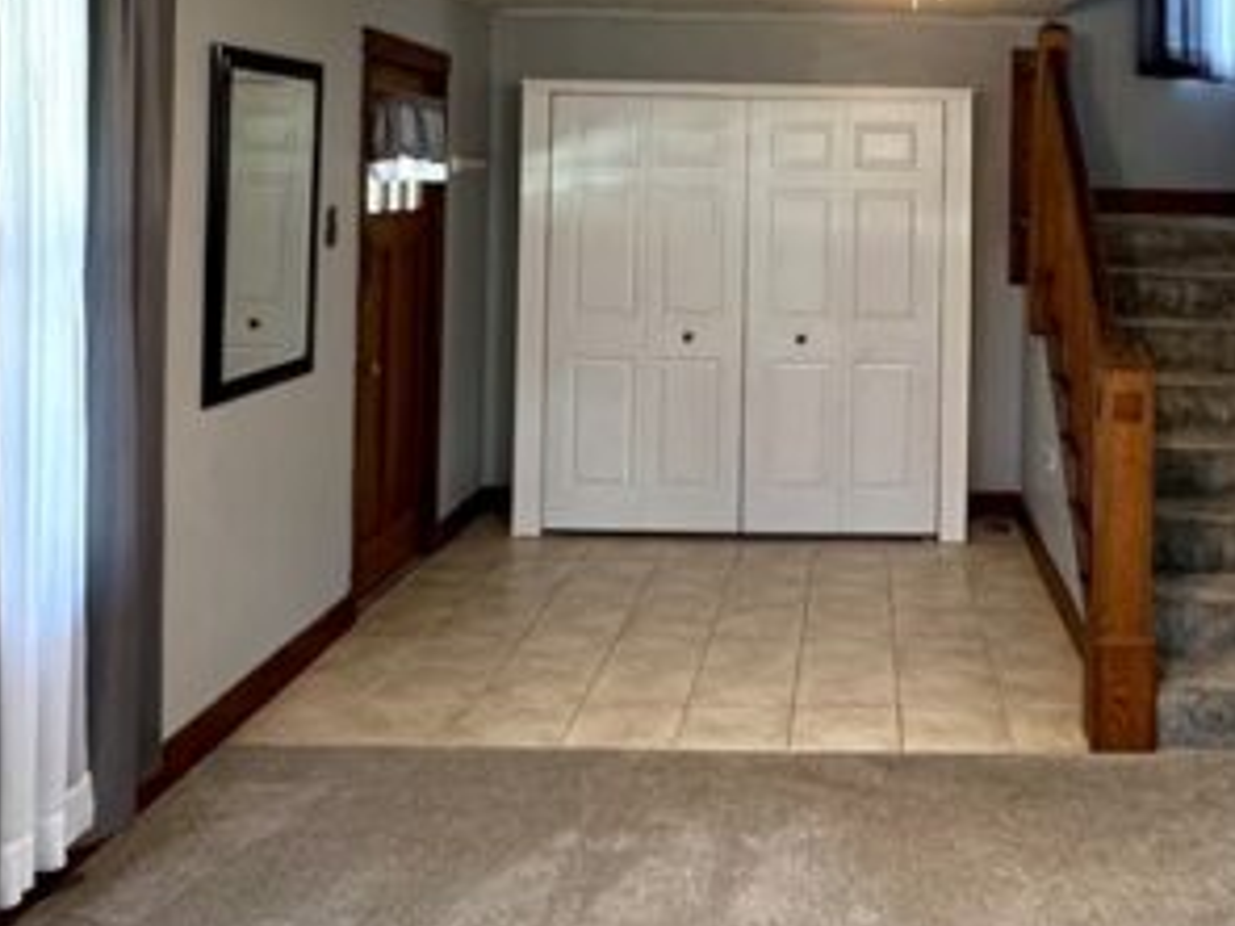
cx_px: 888
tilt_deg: -0.5
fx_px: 1355
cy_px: 218
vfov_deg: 36.7
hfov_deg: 47.6
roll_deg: -0.4
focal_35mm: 38
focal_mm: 2.22
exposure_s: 1/60
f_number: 2.2
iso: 250
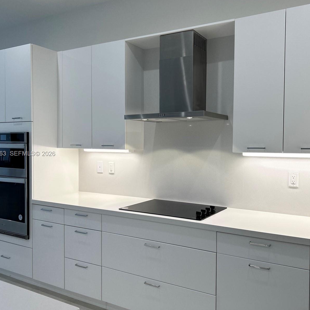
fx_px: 314
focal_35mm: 31
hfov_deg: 52.2
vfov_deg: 52.5
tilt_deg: -2.1
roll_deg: +0.2
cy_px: 154
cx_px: 183
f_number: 1.5
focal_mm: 5.7
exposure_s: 1/166
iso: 50
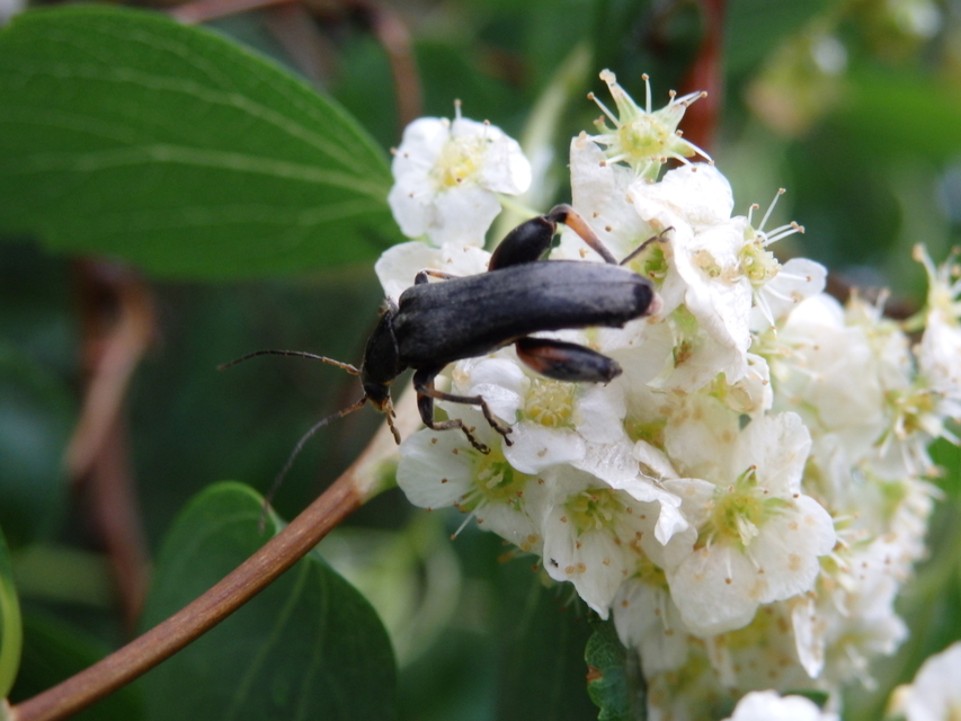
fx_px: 1833
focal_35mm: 66
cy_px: 360
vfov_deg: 22.3
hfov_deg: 29.4
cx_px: 480
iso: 320
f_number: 4.4
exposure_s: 1/100
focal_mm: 11.9
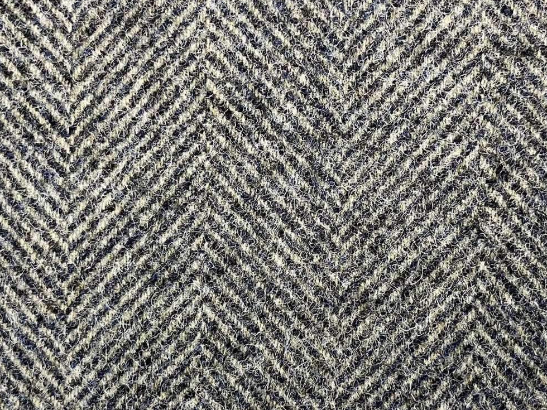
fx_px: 774
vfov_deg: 29.6
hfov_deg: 38.9
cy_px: 233
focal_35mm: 49
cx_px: 302
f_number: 1.6
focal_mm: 5.1
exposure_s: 1/60
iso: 160
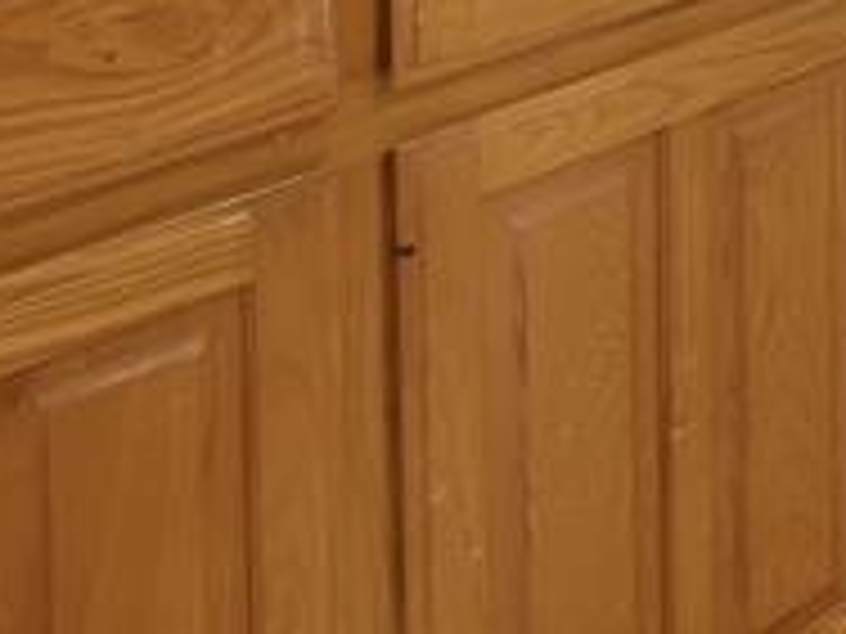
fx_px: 1540
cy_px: -665
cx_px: 1346
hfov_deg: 23.2
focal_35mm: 63
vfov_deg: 16.8
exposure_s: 1.6
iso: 640
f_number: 9
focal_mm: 12
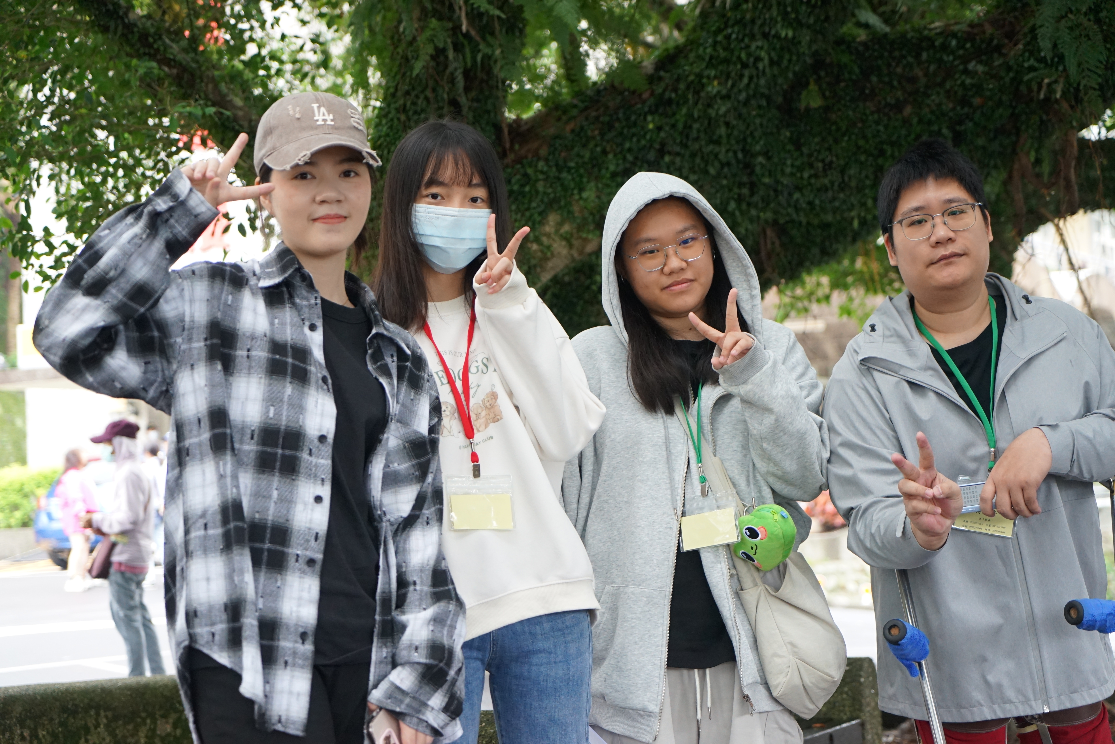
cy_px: 372
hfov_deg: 31.0
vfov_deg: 20.9
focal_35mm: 65
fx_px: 2013
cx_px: 558
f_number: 4
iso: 2000
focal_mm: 65
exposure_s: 1/160
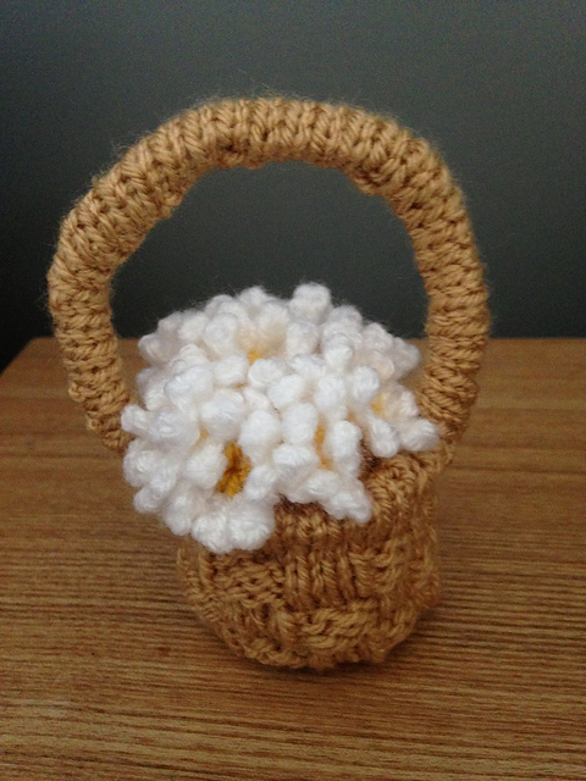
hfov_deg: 42.9
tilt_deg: -27.6
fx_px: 745
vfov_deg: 55.4
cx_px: 293
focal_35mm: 33
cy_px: 390
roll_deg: +1.5
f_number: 2.4
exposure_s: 1/20
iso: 320
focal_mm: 4.12
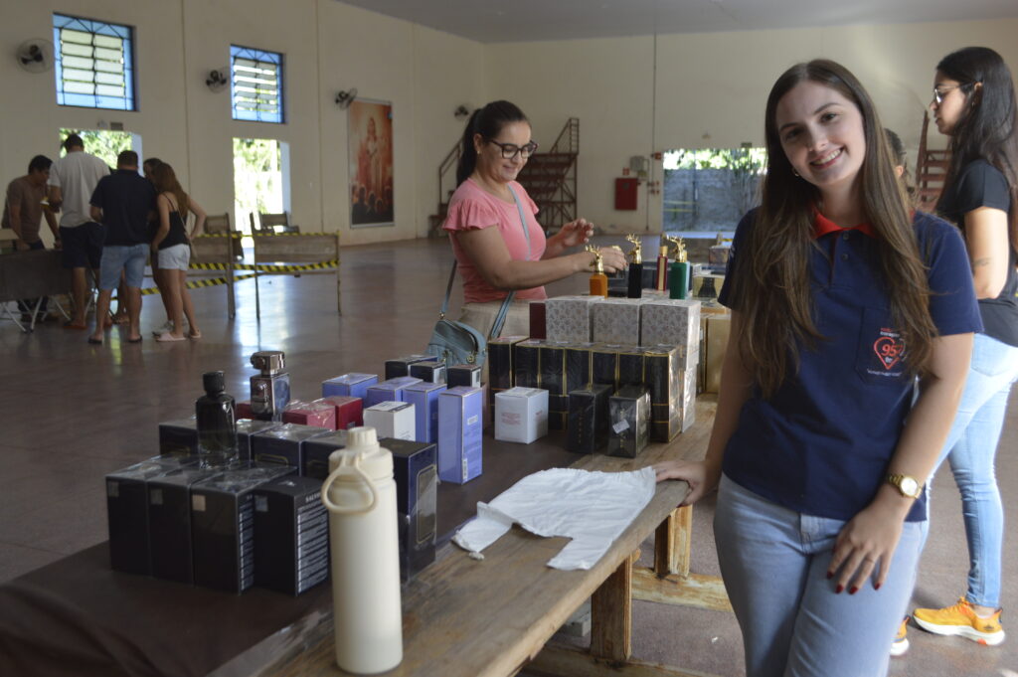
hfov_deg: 53.2
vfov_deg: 36.8
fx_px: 1017
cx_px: 509
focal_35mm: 36
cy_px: 338
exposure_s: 1/125
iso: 400
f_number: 5.6
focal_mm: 24
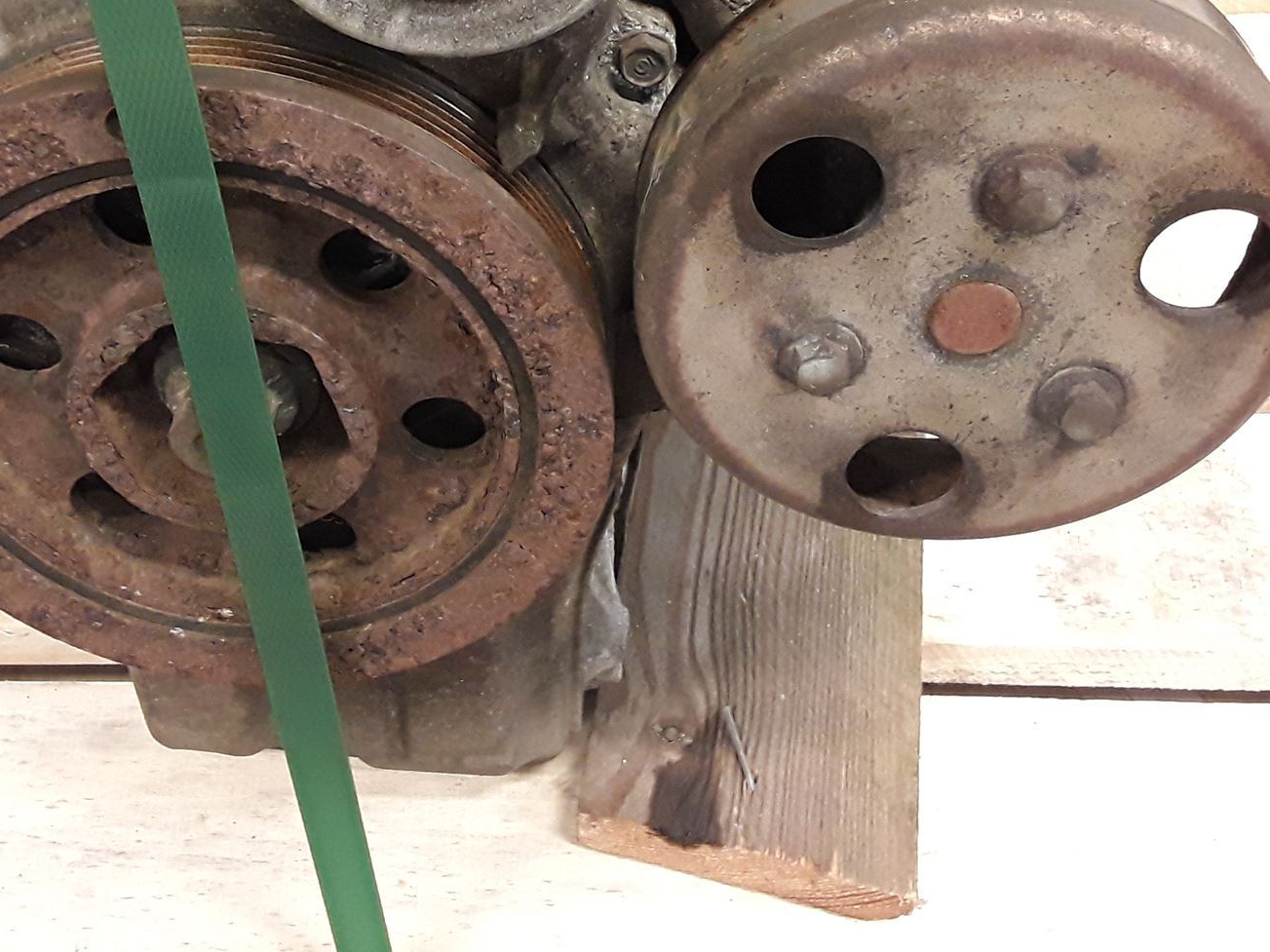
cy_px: 247
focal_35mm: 44
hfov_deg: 42.7
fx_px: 1614
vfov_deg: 32.3
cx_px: 503
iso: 200
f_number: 1.9
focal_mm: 2.91
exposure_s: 1/33
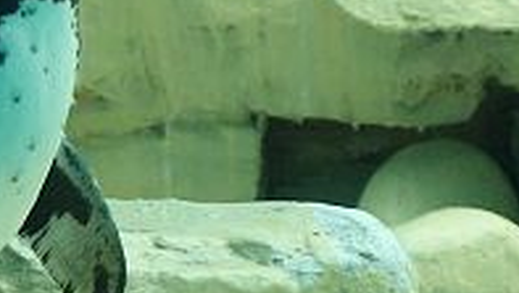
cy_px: 8
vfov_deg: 1.9
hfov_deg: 3.4
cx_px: -45
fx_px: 8770
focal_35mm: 637
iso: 800
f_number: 4.9
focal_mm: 37.1
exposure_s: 1/320
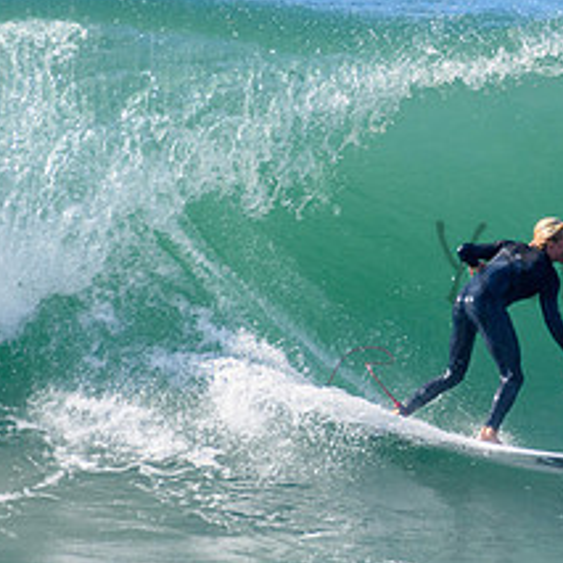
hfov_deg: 1.0
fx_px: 31999
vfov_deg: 1.0
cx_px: 708
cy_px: 239
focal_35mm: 1739
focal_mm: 500
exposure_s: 1/2000
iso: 450
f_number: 5.6
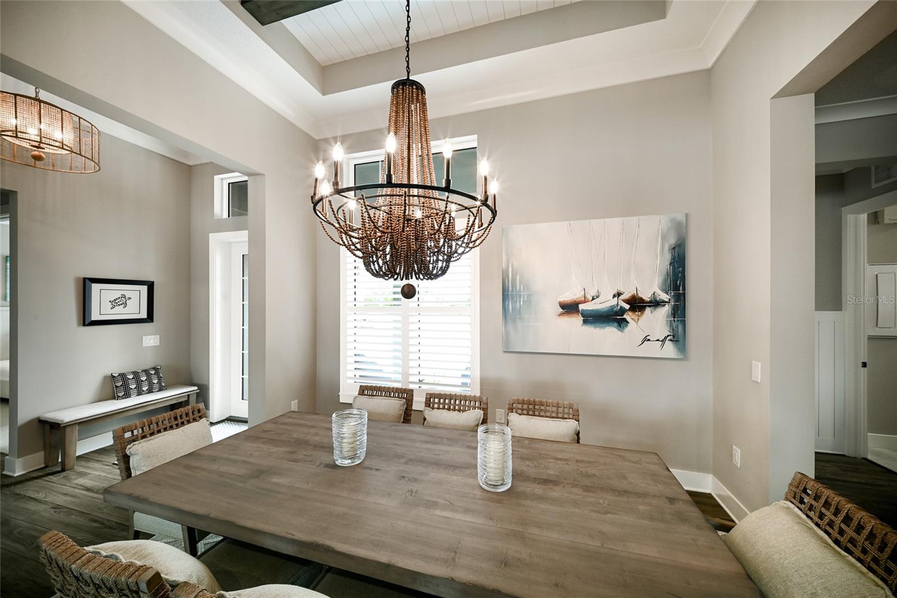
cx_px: 448
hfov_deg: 112.6
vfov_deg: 90.0
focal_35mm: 12
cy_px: 299
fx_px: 299
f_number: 8
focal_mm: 12
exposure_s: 1/8
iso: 800
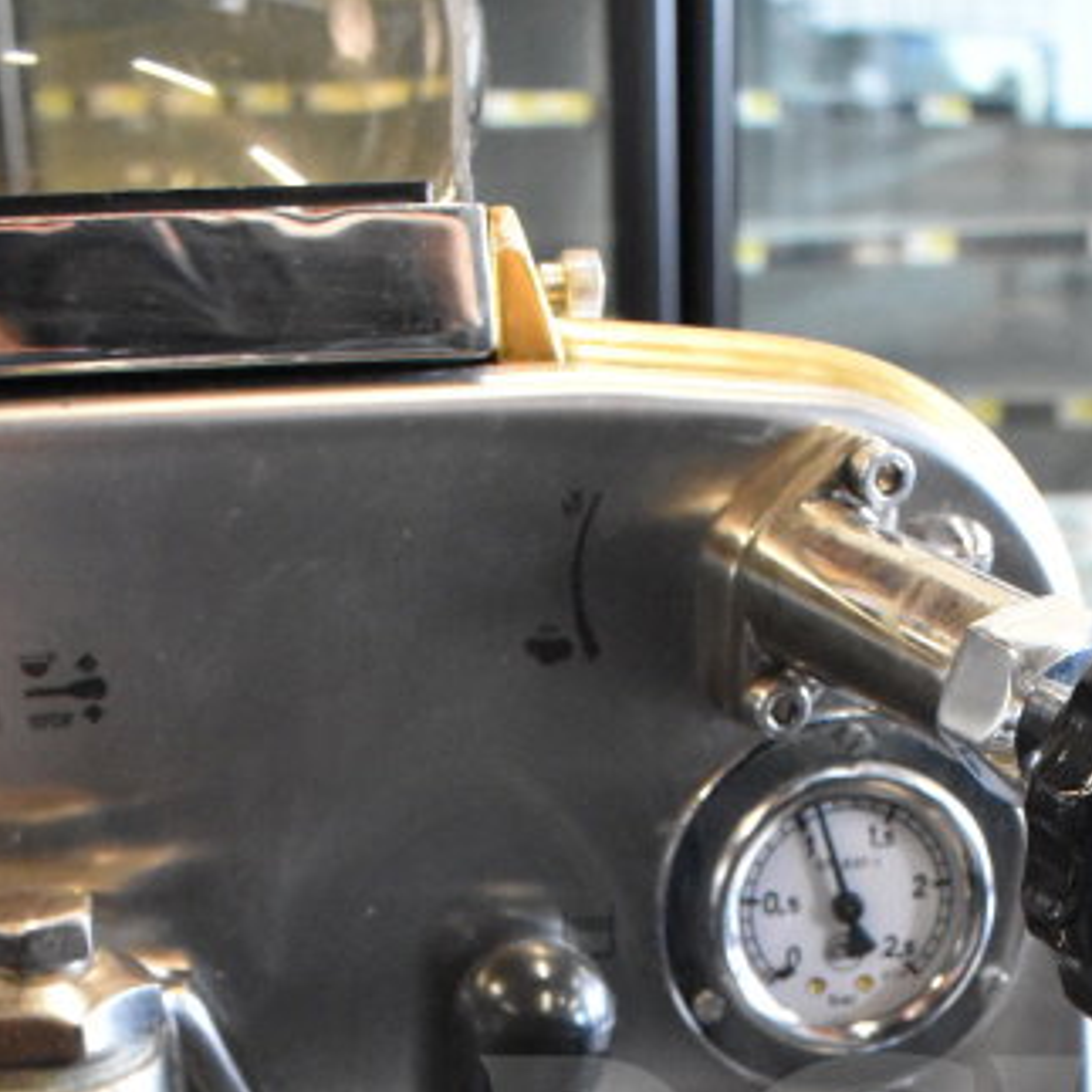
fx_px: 2320
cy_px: 1324
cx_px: 781
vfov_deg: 24.0
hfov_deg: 26.2
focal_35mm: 65
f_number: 5.6
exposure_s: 1/125
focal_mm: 18
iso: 6400
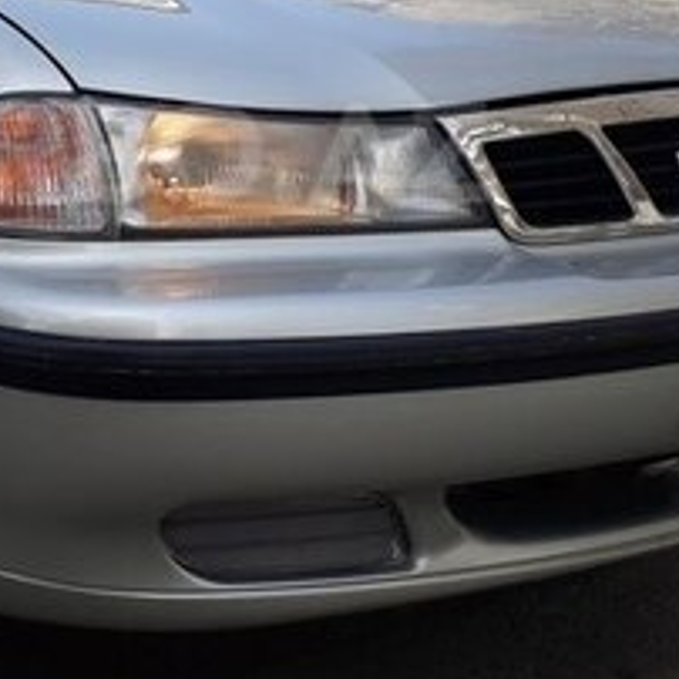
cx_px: 145
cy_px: 153
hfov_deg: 21.9
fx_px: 1731
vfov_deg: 22.0
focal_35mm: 78
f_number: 1.9
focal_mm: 3.6
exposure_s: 1/543
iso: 40
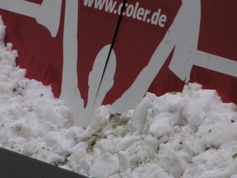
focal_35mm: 628
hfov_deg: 3.2
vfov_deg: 2.4
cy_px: 32
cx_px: 70
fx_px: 4301
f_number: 3.5
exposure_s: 1/500
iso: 200
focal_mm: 52
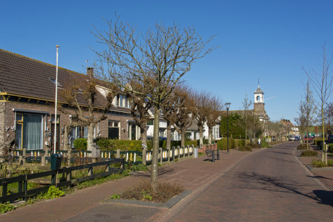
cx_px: 166
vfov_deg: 35.1
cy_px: 111
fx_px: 352
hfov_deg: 50.7
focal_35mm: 38
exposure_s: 1/160
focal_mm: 38
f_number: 16
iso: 200
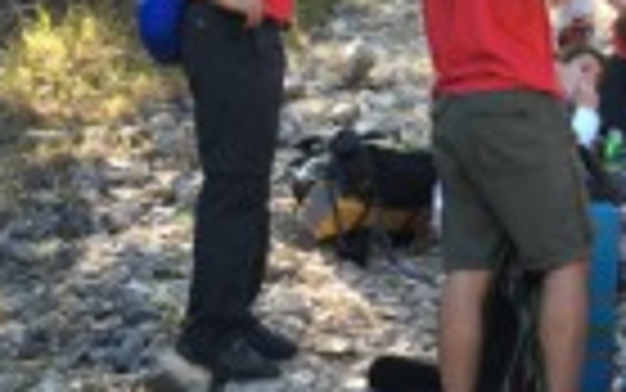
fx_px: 1382
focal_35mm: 81
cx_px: 811
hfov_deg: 22.8
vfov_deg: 16.1
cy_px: 221
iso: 25
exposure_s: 1/120
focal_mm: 4.15
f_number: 2.2
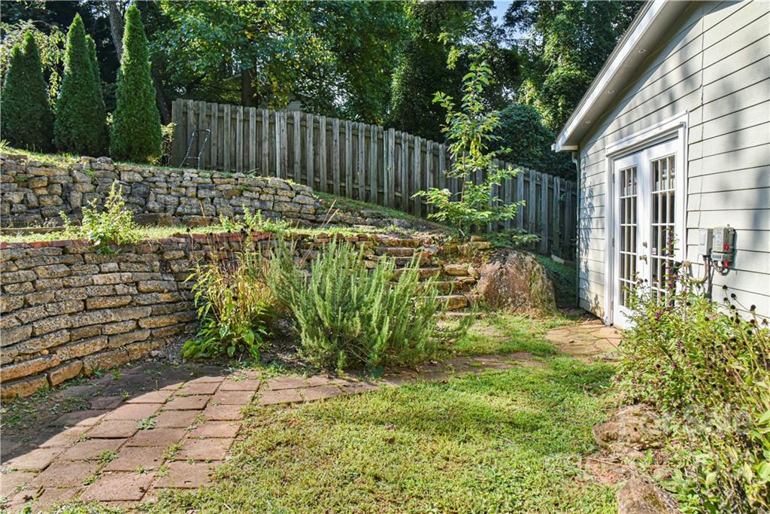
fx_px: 513
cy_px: 257
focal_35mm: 24
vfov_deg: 53.1
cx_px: 385
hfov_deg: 73.7
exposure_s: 1/320
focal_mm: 24
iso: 1600
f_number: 9
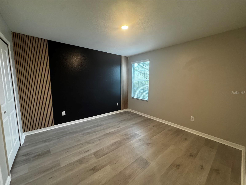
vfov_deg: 85.7
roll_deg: -0.9
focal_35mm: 14
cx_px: 123
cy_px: 92
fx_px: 99
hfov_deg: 102.1
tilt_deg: -7.1
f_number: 2.2
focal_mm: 2.22
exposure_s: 1/60
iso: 400
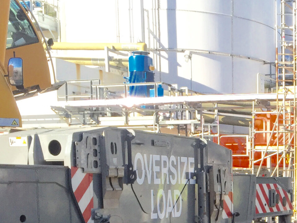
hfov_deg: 23.8
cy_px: 278
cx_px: 326
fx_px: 661
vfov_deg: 18.0
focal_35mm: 77
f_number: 2.2
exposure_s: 1/1014
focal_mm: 4.15
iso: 32
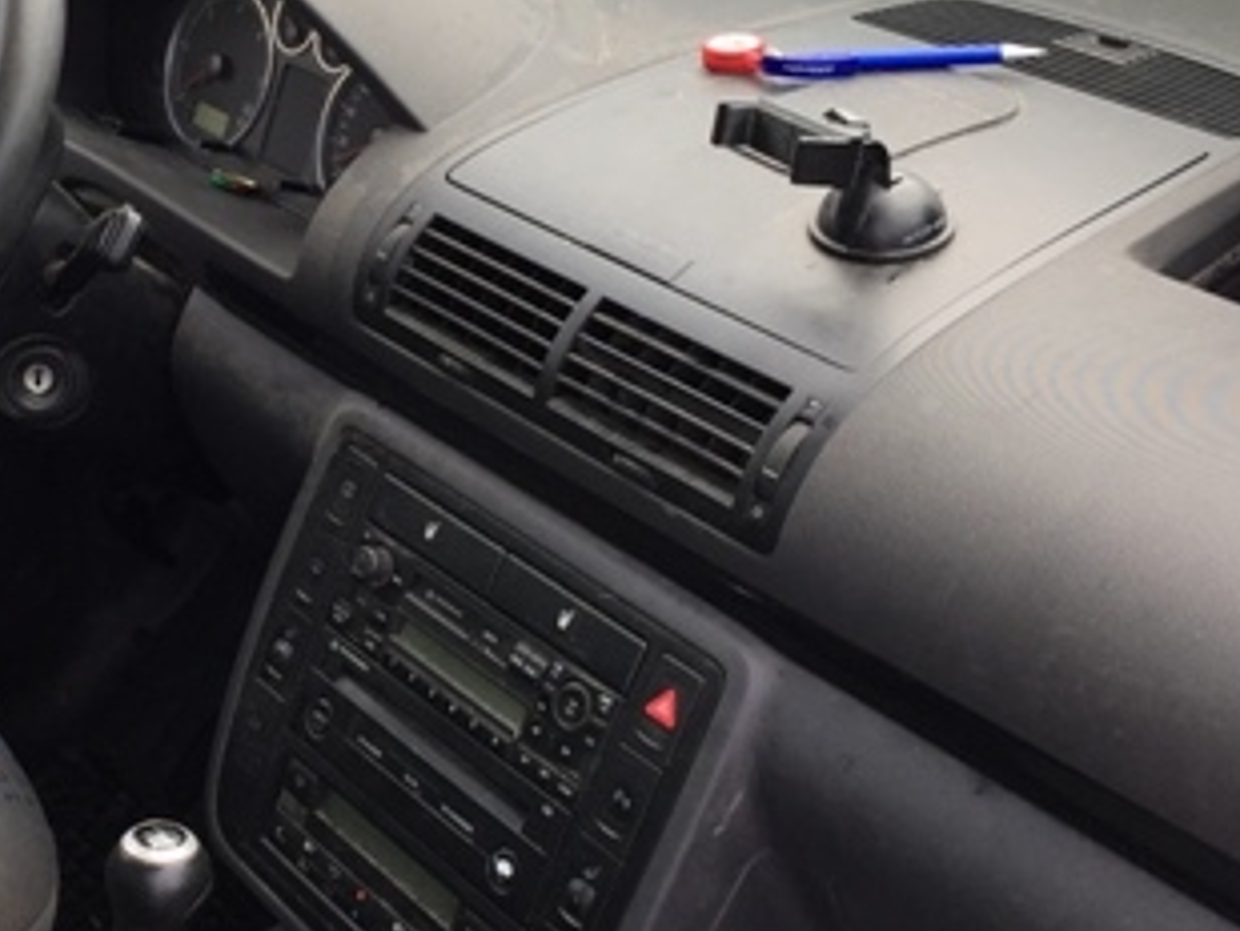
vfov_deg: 24.4
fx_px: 2150
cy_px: 361
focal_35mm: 60
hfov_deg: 31.1
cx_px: 201
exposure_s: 1/60
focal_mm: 4.15
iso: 40
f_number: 2.2
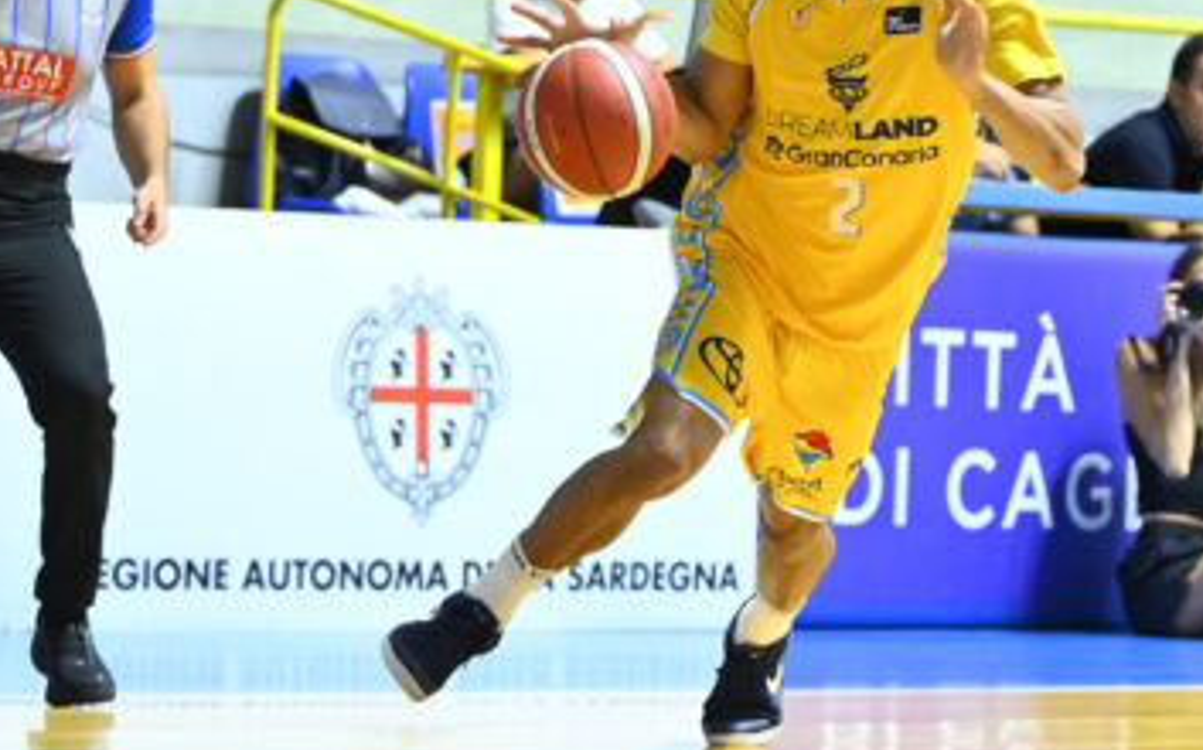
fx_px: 7469
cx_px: 947
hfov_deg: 9.2
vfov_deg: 5.7
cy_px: 165
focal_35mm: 228
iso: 2500
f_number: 2.8
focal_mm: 77
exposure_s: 1/640
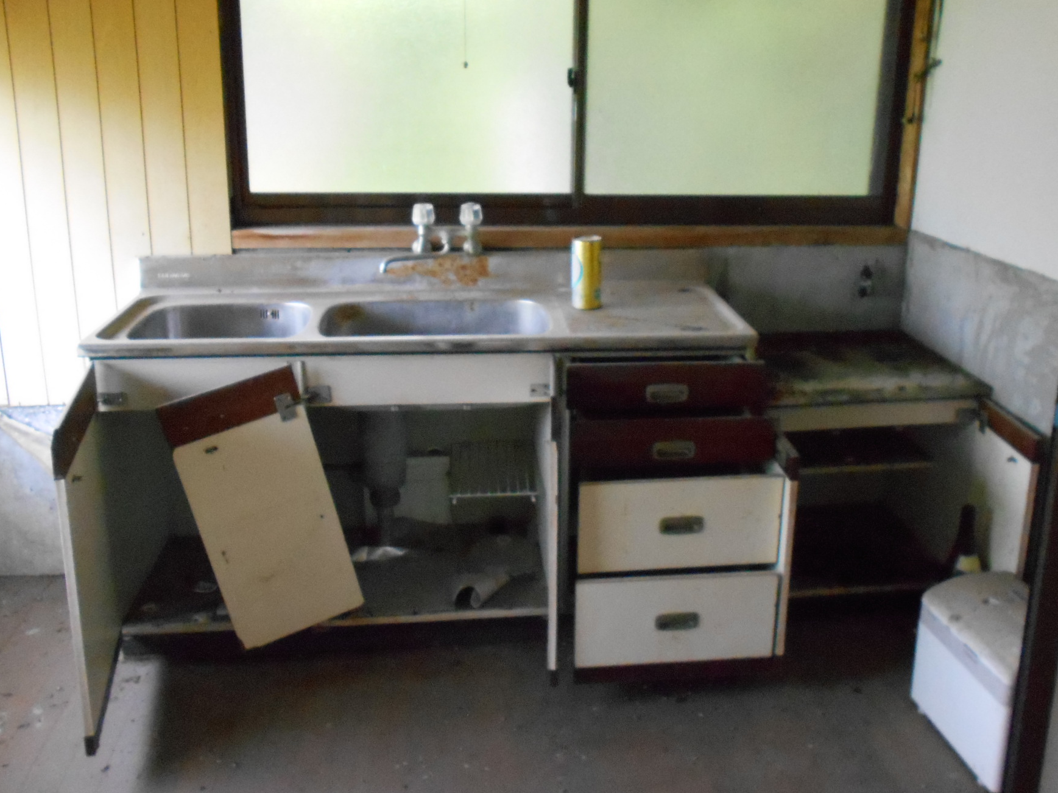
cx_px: 591
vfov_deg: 41.7
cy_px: 353
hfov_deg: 53.8
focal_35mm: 34
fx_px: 1039
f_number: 3.2
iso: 800
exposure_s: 1/100
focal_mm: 4.6
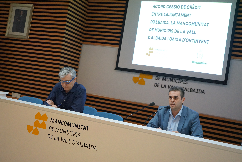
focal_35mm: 41
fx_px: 276
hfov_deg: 47.4
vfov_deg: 32.6
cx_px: 121
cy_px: 81
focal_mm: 41
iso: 5000
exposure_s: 1/160
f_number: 4.5
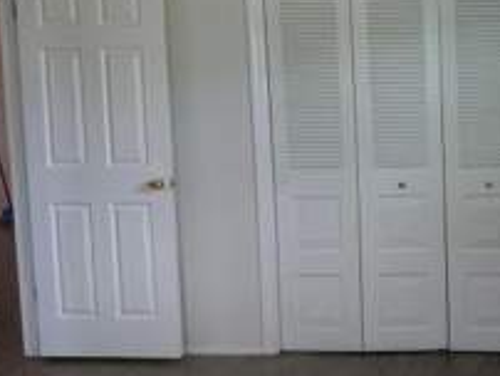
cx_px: 517
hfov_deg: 30.9
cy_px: 153
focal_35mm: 57
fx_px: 824
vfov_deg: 25.7
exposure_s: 1/141
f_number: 1.78
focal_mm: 6.76
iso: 80
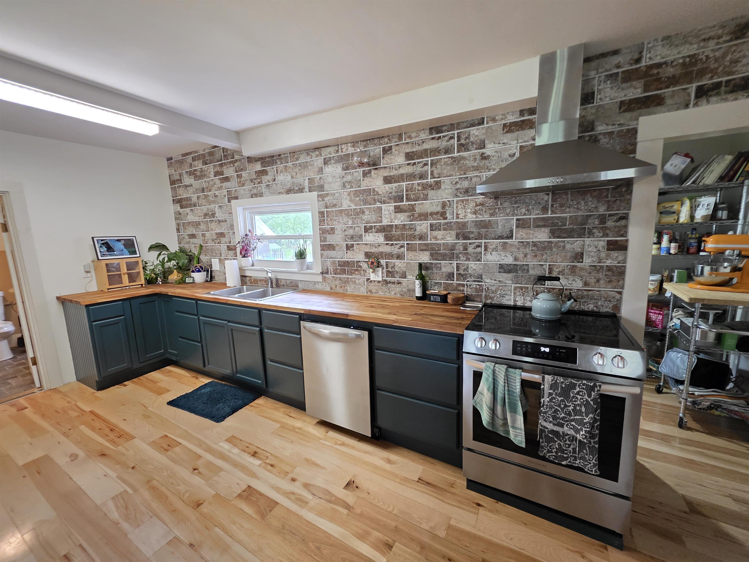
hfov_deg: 106.2
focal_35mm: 13
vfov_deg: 89.9
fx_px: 281
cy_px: 281
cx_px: 374
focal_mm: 2.2
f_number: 1.9
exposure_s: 1/60
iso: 800
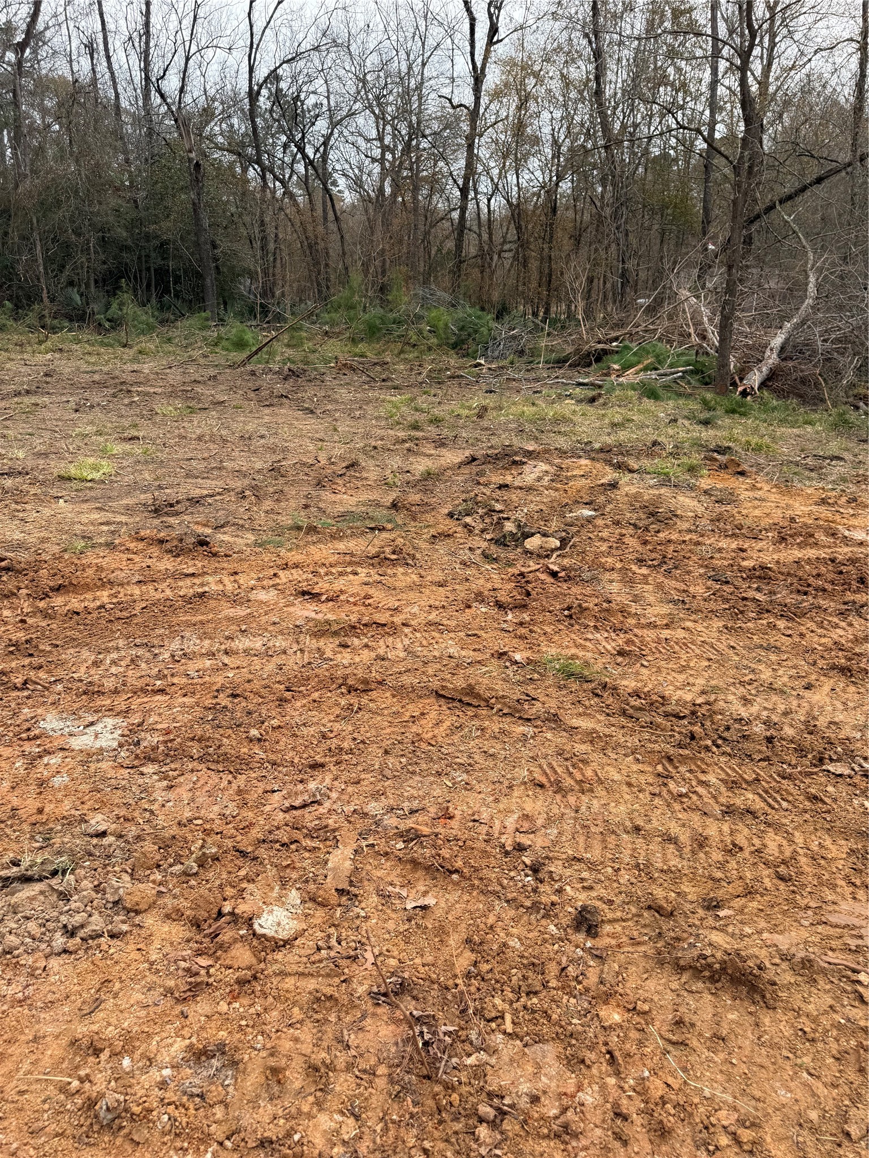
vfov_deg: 71.6
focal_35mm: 24
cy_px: 579
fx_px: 803
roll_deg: -1.4
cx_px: 434
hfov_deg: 56.8
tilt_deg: -21.2
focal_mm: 6.76
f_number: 1.78
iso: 80
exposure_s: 1/593
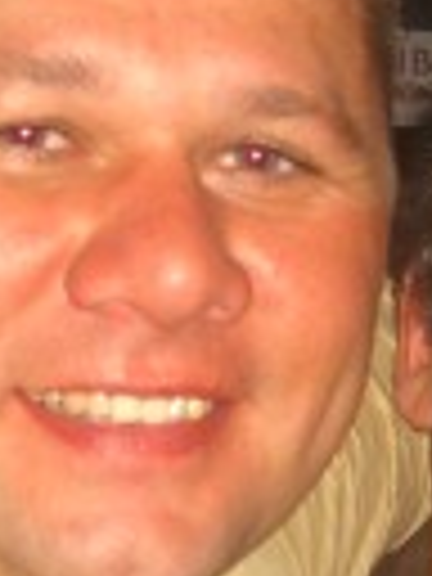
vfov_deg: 11.1
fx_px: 2962
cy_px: 454
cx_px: 369
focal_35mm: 178
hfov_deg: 8.3
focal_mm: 7.9
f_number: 2.8
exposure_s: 1/60
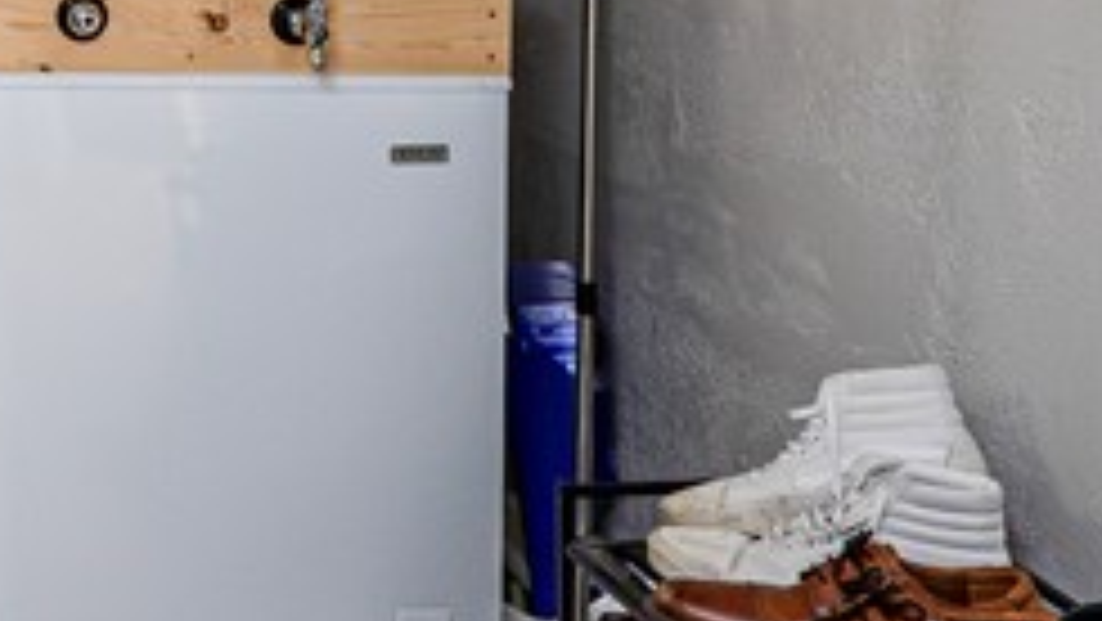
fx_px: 1900
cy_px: -371
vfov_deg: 16.5
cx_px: -358
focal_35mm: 65
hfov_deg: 26.9
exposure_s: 1/15
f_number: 8
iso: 4000
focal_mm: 14
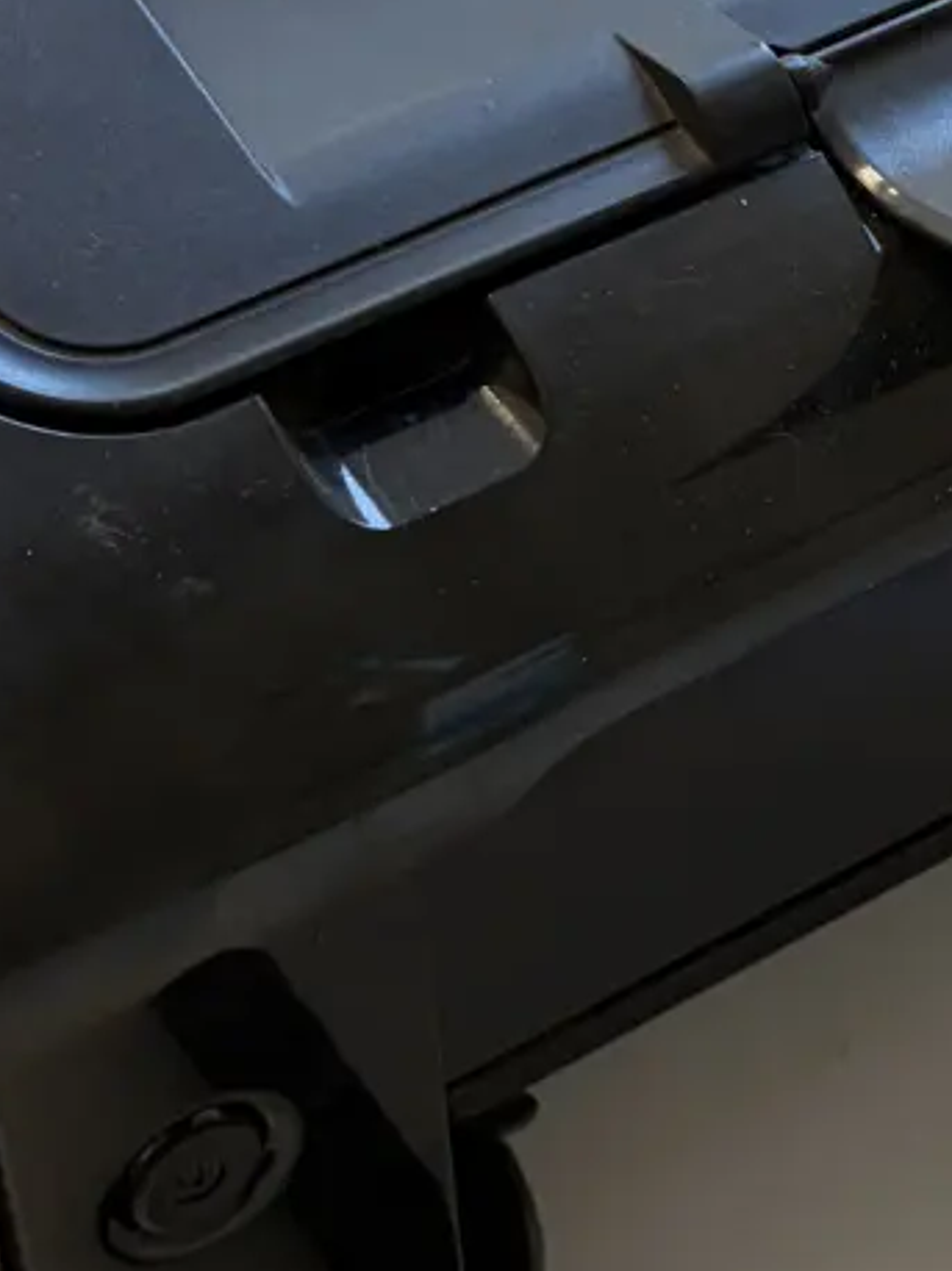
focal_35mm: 109
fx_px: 4001
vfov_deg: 17.9
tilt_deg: -44.3
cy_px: 319
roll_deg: -1.7
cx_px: 999
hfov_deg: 13.3
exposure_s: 1/50
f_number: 1.6
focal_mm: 5.96
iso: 80
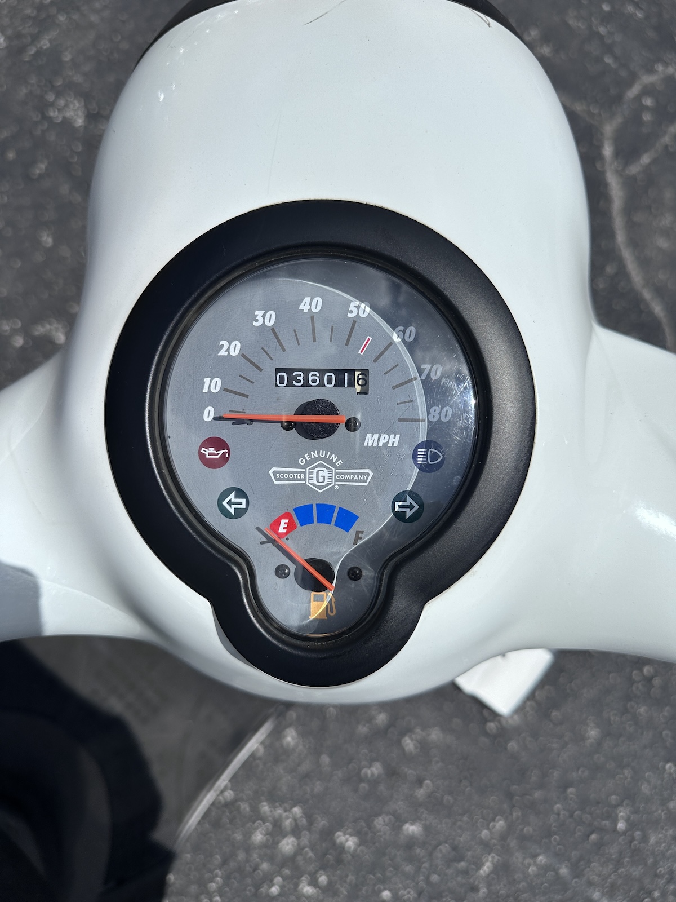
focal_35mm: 24
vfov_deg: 71.6
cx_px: 338
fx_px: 625
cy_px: 451
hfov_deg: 56.8
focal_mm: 6.86
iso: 100
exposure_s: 1/18519
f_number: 1.78
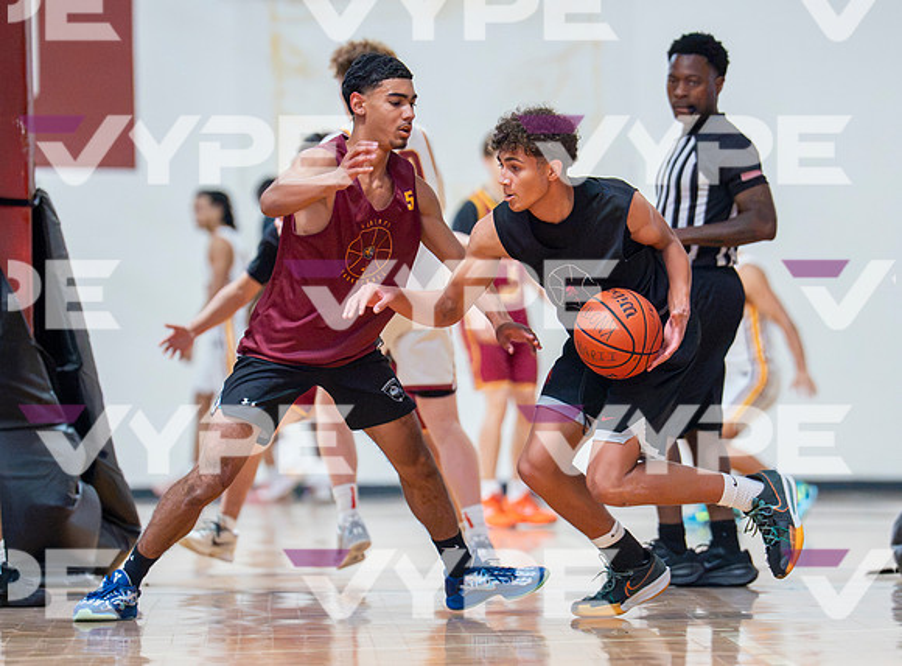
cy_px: 402
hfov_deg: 5.1
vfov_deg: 3.8
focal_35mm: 391
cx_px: 532
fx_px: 10130
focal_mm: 200
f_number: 3.2
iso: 12800
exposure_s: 1/1000
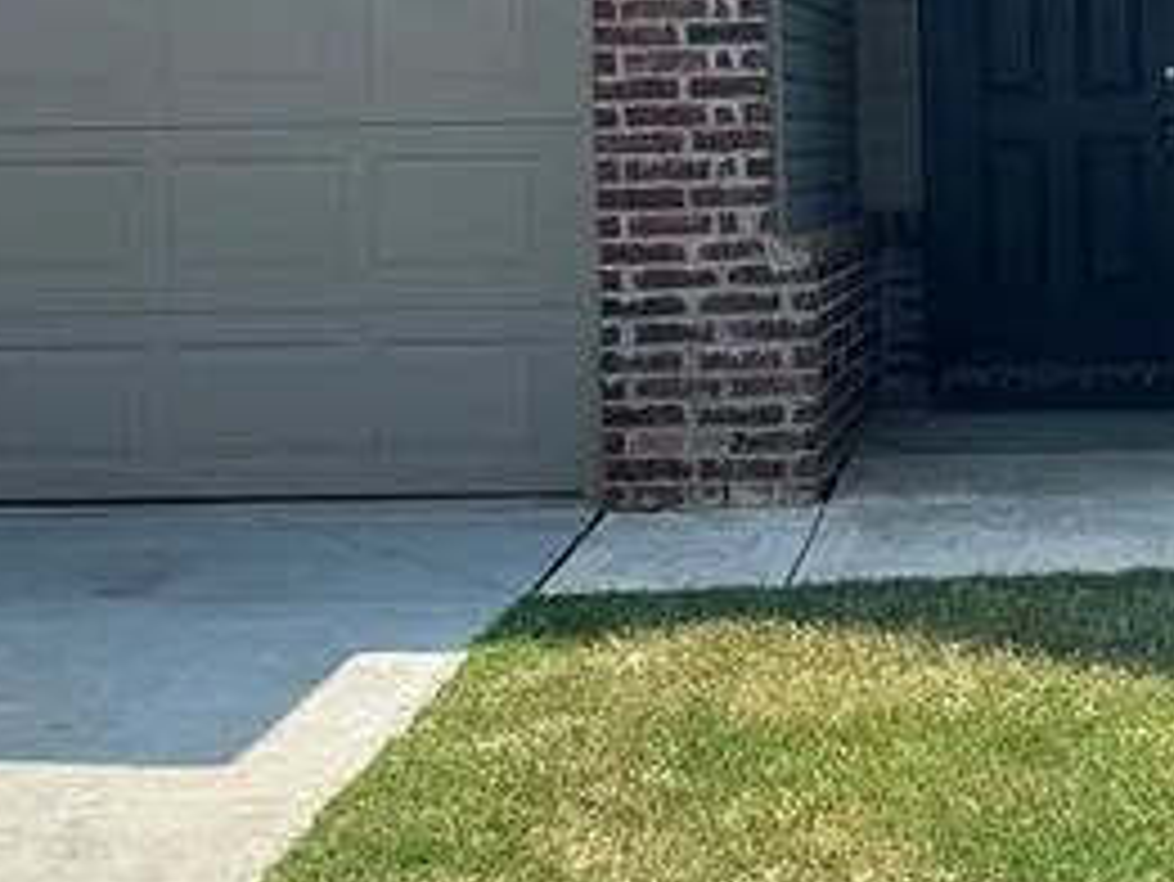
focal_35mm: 102
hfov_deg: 19.2
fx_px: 3461
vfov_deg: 14.4
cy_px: 176
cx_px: 828
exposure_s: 1/2632
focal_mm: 5.7
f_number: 1.5
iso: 50
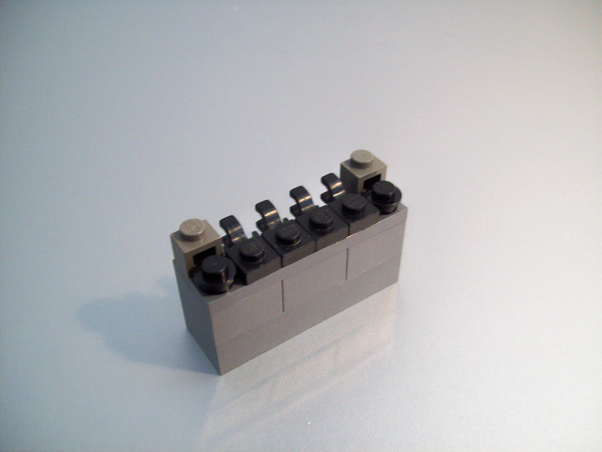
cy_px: 226
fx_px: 626
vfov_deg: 39.7
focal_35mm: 36
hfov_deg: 51.4
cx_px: 301
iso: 160
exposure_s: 1/9.63
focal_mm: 6
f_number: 2.7
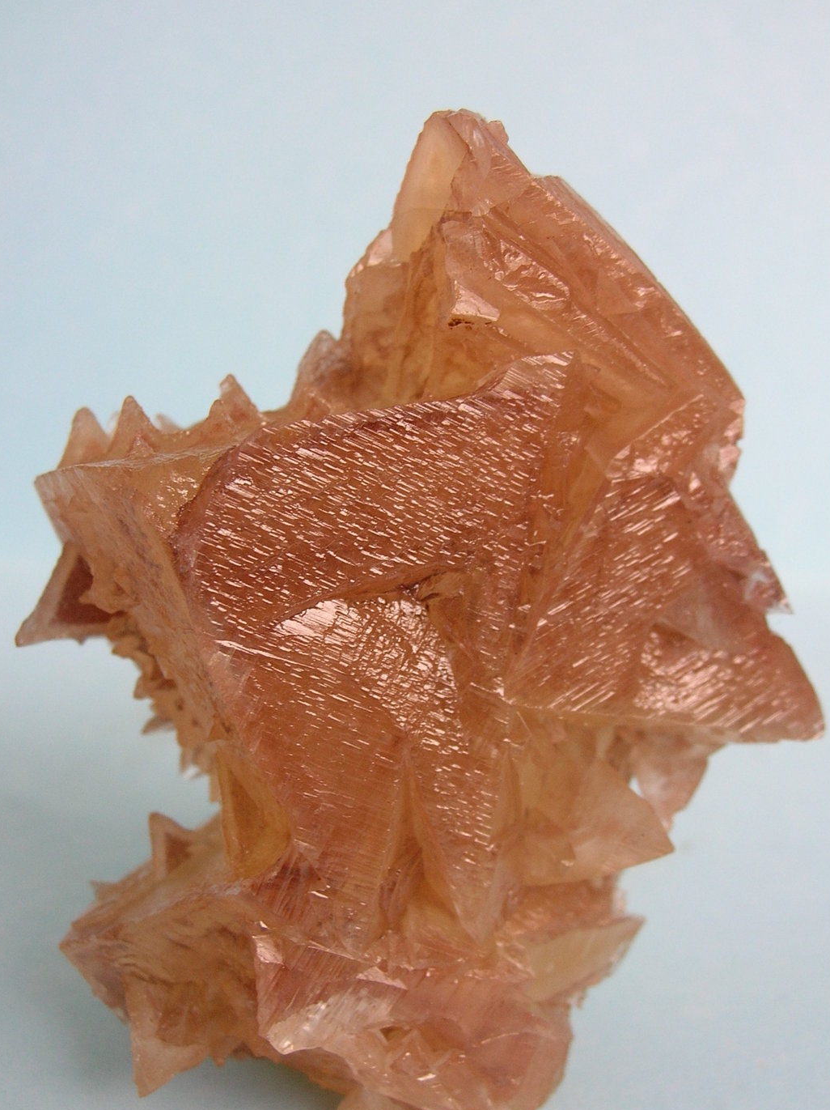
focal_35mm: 42
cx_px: 402
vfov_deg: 44.8
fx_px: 1345
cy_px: 602
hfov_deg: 34.3
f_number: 2.7
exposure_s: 1/13.7
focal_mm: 6
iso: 50
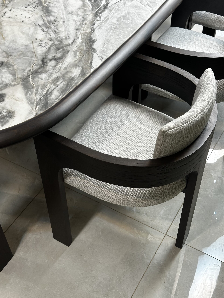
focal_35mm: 48
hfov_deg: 30.3
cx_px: 112
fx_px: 414
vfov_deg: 39.7
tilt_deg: -47.5
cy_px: 149
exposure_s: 1/50
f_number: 1.78
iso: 50
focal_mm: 6.86
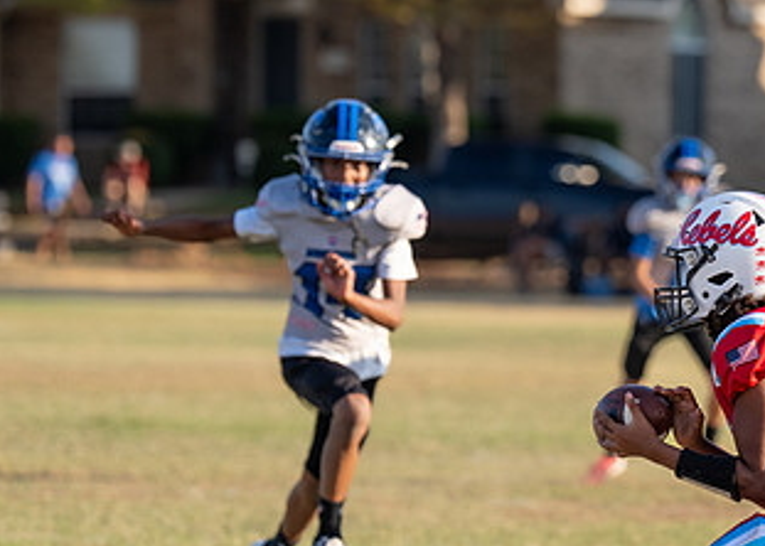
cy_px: 232
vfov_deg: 3.4
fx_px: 9319
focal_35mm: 429
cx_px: 747
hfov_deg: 4.7
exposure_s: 1/2000
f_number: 3.2
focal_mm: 155
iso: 125
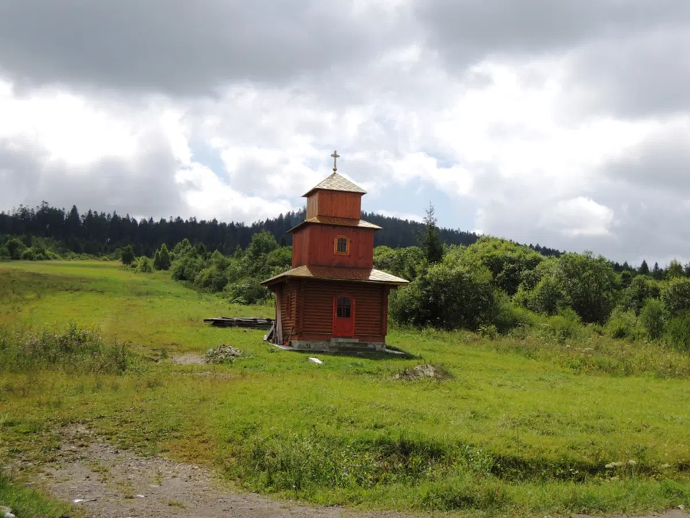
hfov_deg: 46.8
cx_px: 345
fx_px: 797
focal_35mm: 40
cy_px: 259
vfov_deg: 36.0
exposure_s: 1/1250
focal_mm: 7.2
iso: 100
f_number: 3.3
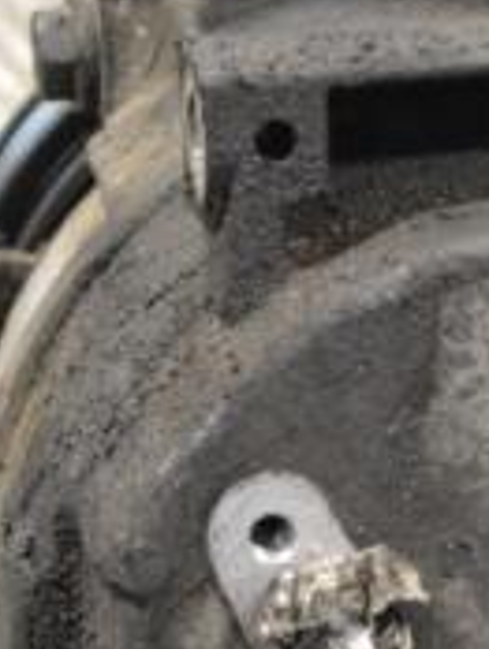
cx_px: 463
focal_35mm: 258
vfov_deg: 7.7
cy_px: 518
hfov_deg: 5.8
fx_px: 4848
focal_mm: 52
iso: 3200
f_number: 6.3
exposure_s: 1/160
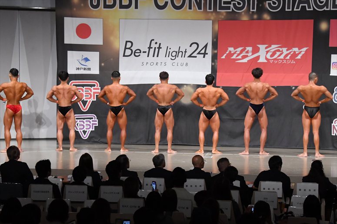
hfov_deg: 21.0
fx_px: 908
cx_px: 168
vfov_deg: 14.1
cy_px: 112
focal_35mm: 97
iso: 6400
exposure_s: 1/400
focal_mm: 65
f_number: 5.6
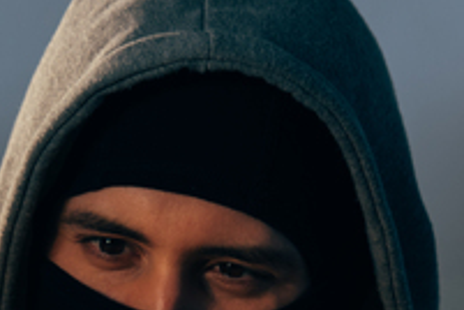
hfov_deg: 3.7
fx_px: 7179
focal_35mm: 557
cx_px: 76
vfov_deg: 2.5
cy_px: 486
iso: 125
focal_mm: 140
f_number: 3.5
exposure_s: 1/200
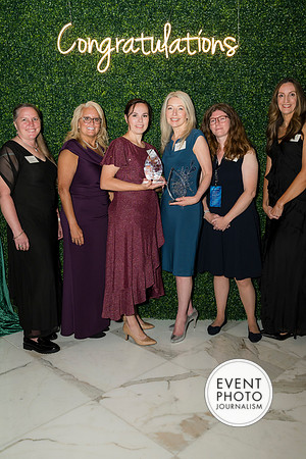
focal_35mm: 32
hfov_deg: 41.1
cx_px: 153
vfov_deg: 58.7
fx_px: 408
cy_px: 230
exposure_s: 1/160
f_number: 5
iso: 800
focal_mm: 32
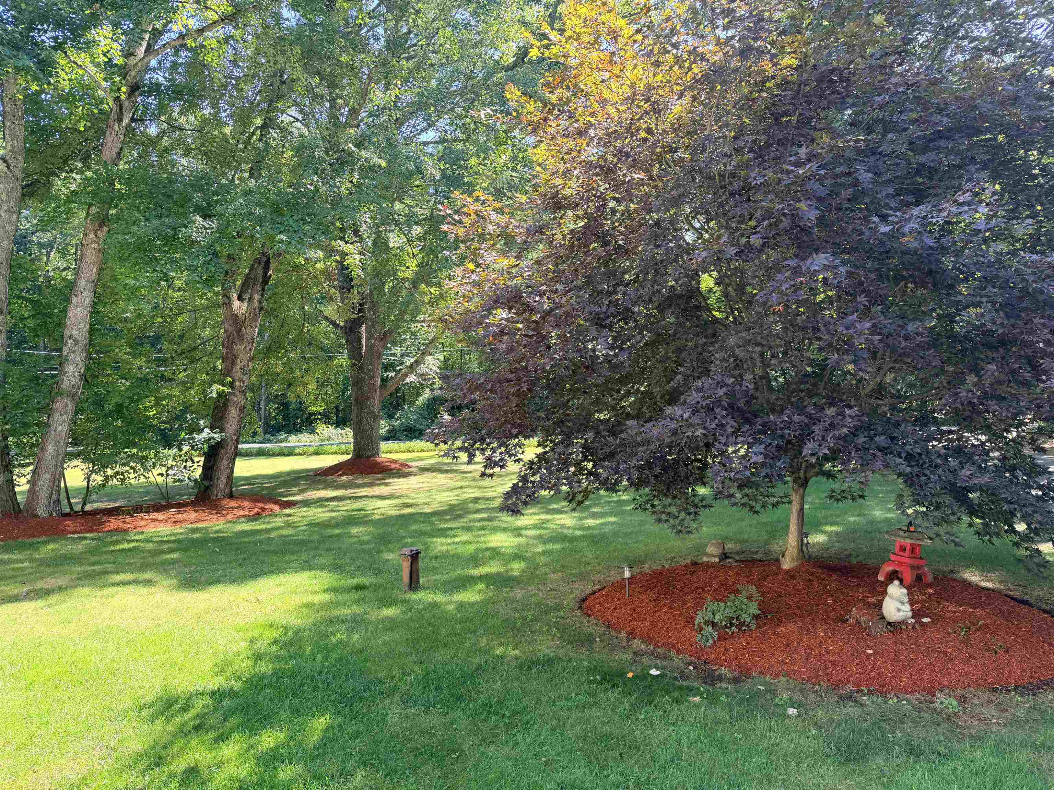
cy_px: 395
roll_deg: +2.3
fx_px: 731
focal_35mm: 24
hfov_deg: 71.6
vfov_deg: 56.8
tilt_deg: +1.5
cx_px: 527
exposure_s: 1/295
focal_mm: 6.76
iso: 80
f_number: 1.78
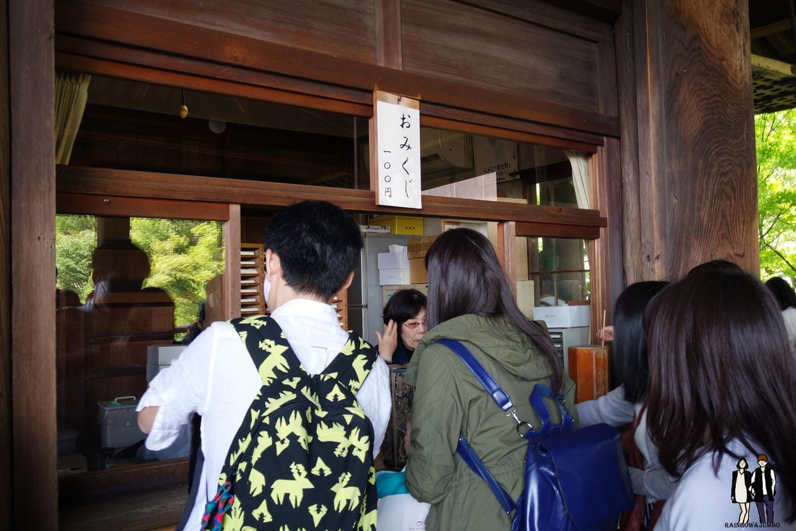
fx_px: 641
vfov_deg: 45.0
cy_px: 266
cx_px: 398
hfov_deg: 63.7
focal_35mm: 29
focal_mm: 11
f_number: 4
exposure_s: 1/40
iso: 200
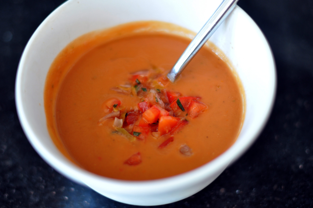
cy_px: 104
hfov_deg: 27.0
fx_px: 651
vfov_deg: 18.1
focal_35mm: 75
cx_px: 156
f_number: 1.4
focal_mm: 50
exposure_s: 1/100
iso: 320
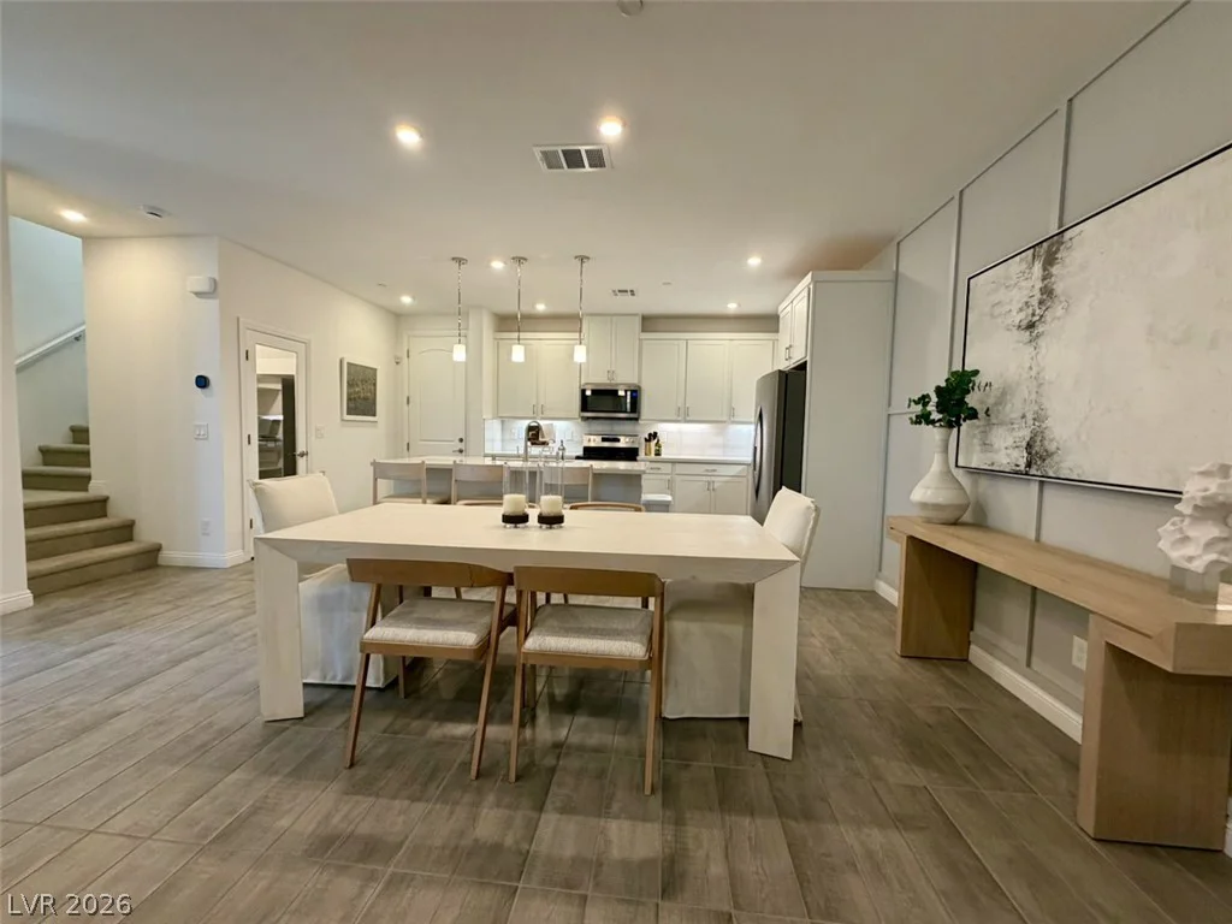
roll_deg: -0.1
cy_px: 462
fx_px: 498
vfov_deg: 85.7
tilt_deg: -5.7
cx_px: 616
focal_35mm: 14
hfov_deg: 102.1
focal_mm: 2.22
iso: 200
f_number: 2.2
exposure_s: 1/60
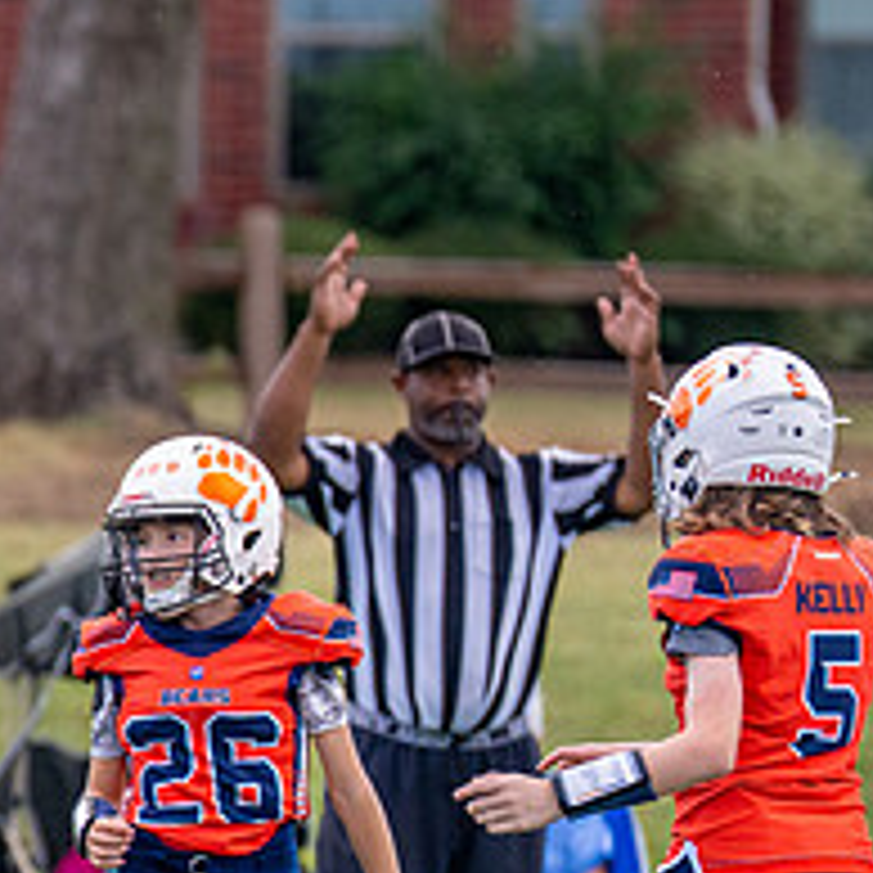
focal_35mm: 767
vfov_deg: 2.3
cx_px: -546
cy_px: 754
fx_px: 21885
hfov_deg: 2.3
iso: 400
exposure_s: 1/3200
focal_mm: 200
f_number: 2.8
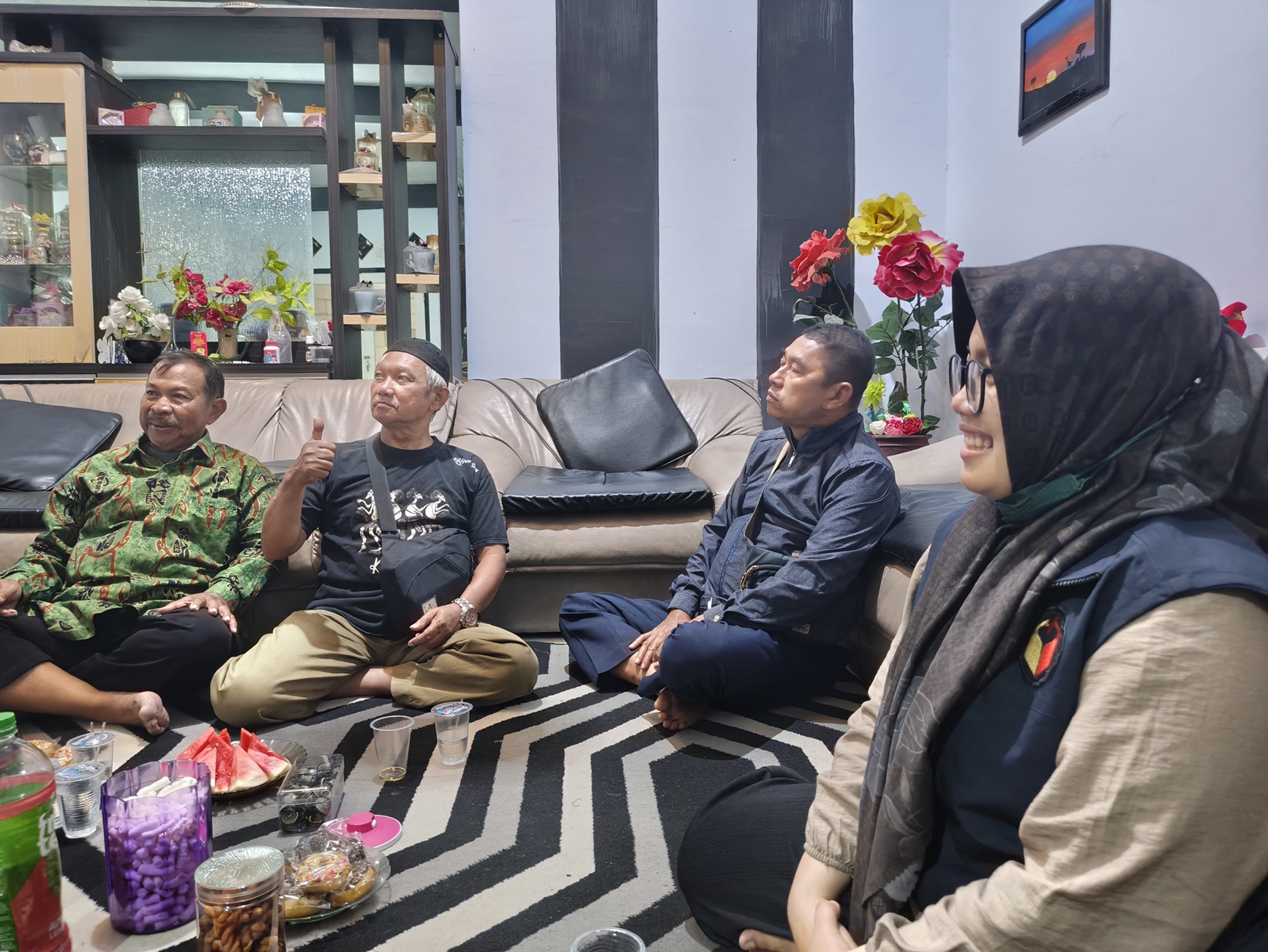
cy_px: 476
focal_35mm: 23
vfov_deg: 58.9
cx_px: 634
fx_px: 843
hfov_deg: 73.9
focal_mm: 5.56
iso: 3457
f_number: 1.8
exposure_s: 1/25
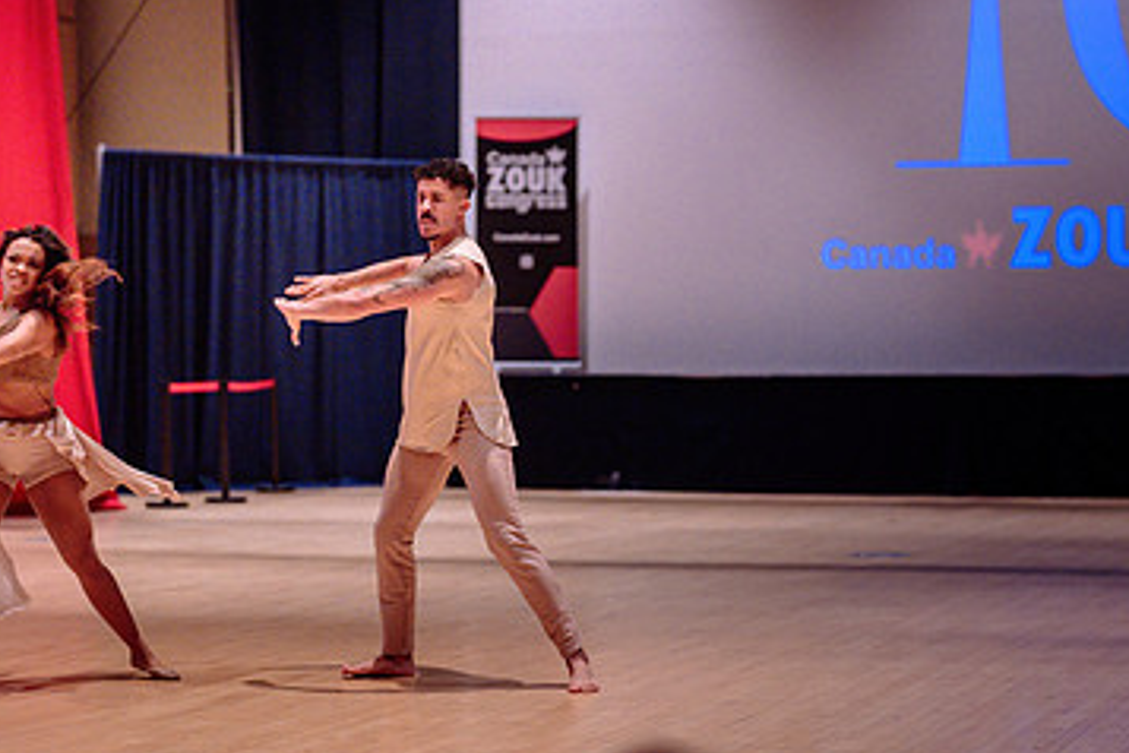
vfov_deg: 13.9
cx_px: 614
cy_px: 548
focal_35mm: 98
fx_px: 3073
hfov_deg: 20.8
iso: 1600
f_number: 1.4
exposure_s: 1/320
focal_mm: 50
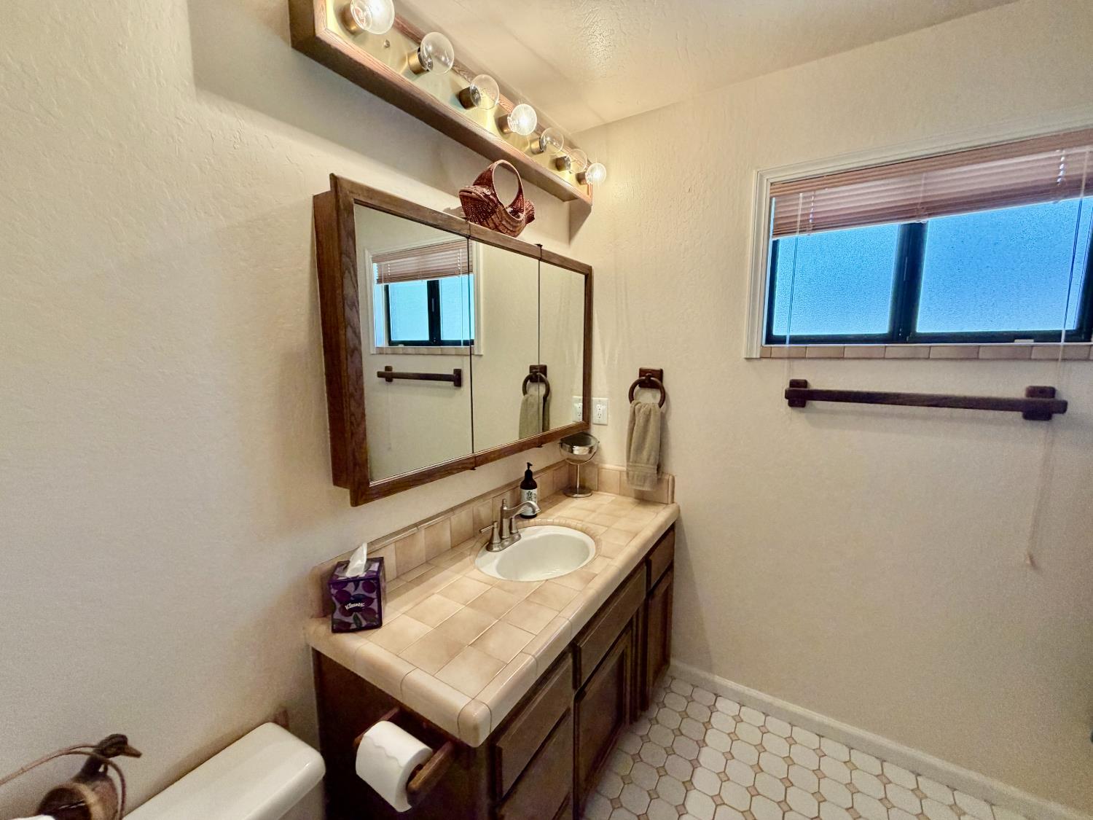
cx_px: 546
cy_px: 410
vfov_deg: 85.7
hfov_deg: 102.1
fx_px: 442
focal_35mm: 14
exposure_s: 1/60
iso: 250
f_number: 2.2
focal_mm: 2.22
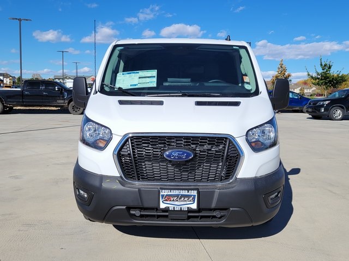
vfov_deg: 53.1
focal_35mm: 26
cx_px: 174
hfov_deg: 67.3
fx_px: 262
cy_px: 130
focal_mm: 5.4
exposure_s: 1/3474
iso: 40
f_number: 1.8
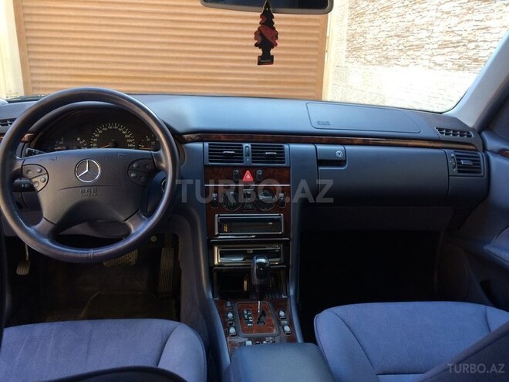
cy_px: 191
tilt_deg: -14.8
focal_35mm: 29
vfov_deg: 48.2
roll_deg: -1.5
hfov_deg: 61.7
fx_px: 426
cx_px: 254
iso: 40
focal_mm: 4.15
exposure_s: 1/33
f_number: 2.2
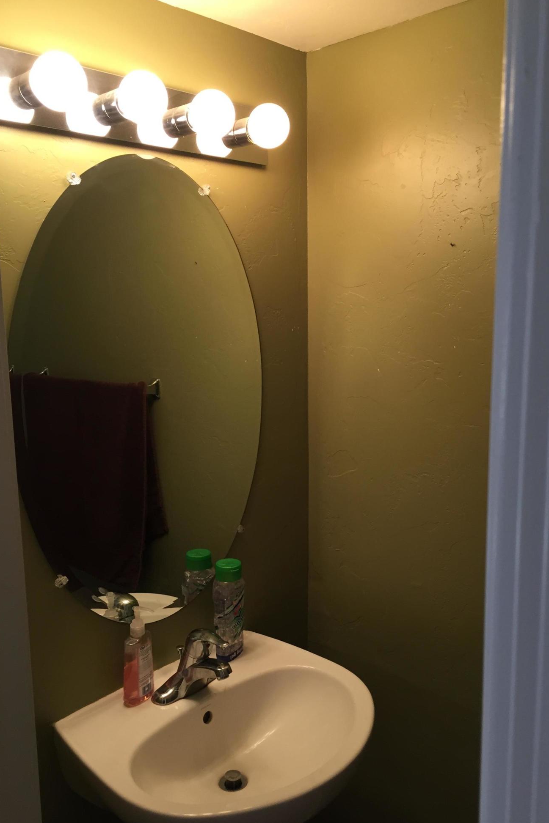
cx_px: 274
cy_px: 420
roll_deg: +1.6
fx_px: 709
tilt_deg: -9.8
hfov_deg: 42.3
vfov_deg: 60.3
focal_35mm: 31
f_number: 2.2
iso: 64
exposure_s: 1/30
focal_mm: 4.15
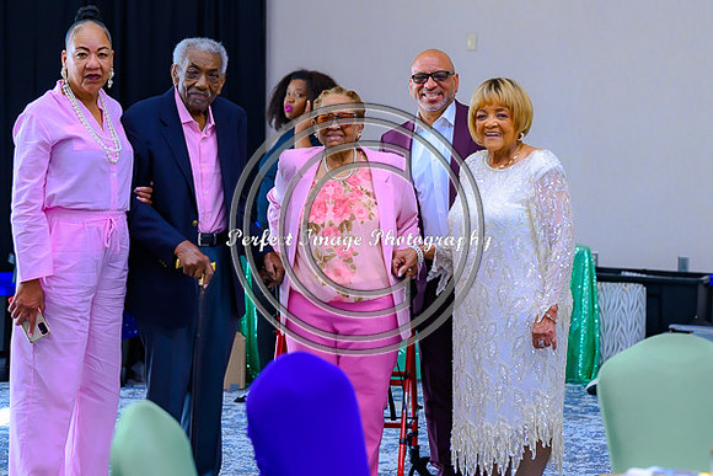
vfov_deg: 13.3
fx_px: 2041
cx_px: 483
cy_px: 168
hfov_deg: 19.7
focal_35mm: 103
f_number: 2.8
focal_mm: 76
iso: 1250
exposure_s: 1/125
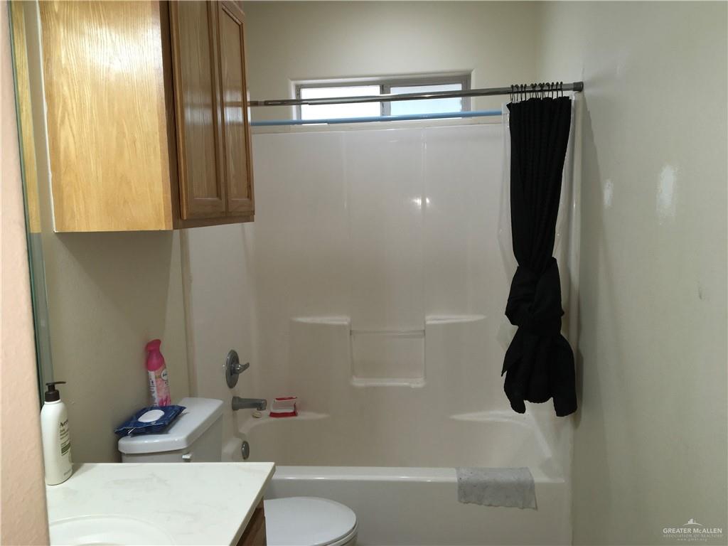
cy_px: 273
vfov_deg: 48.2
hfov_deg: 61.7
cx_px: 364
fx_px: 610
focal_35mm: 29
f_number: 2.2
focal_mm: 4.15
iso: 25
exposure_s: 1/30
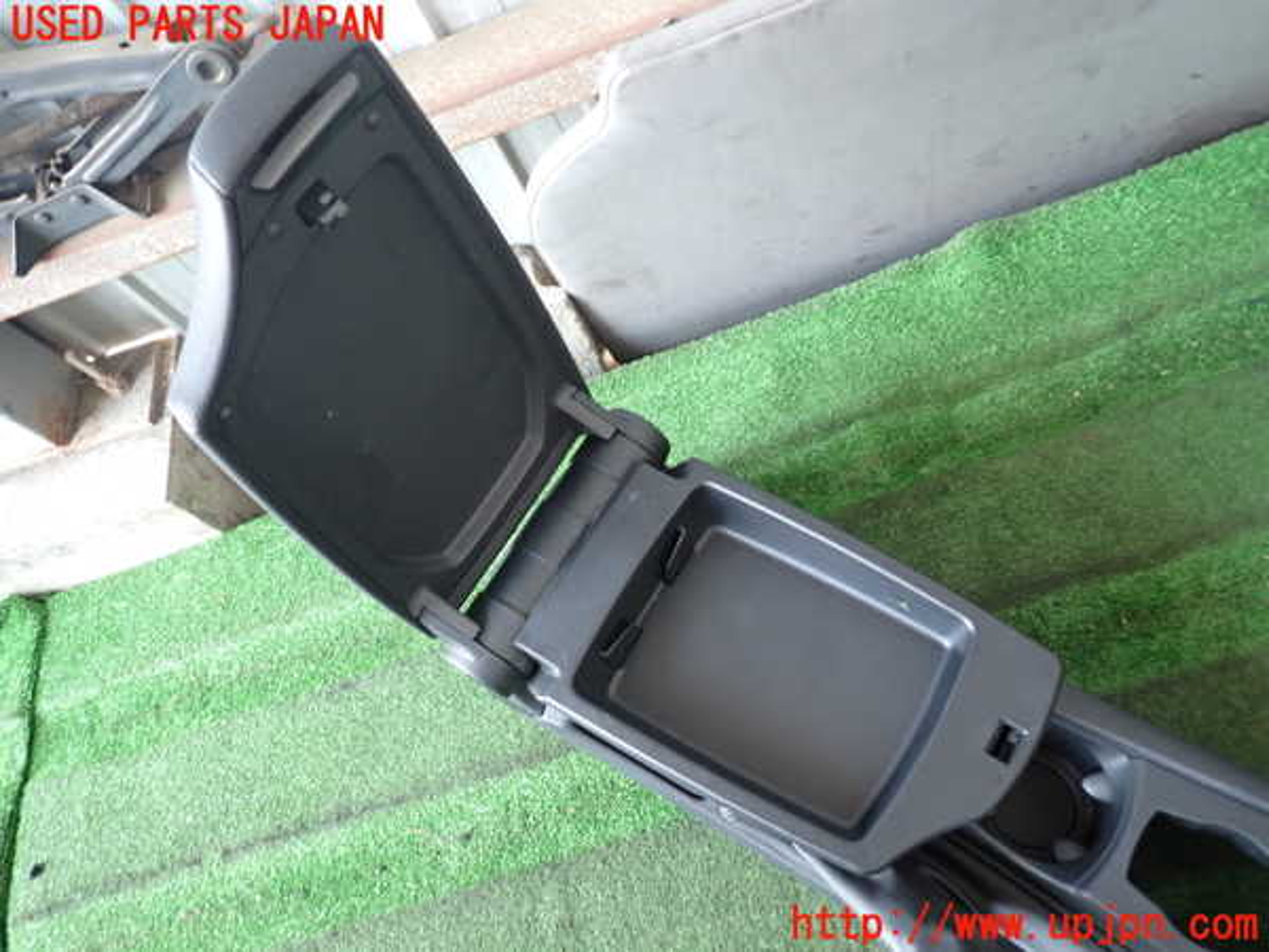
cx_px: 634
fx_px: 916
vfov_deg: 54.9
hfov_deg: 69.4
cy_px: 476
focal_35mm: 25
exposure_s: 1/30
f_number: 2
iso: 250
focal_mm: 4.5
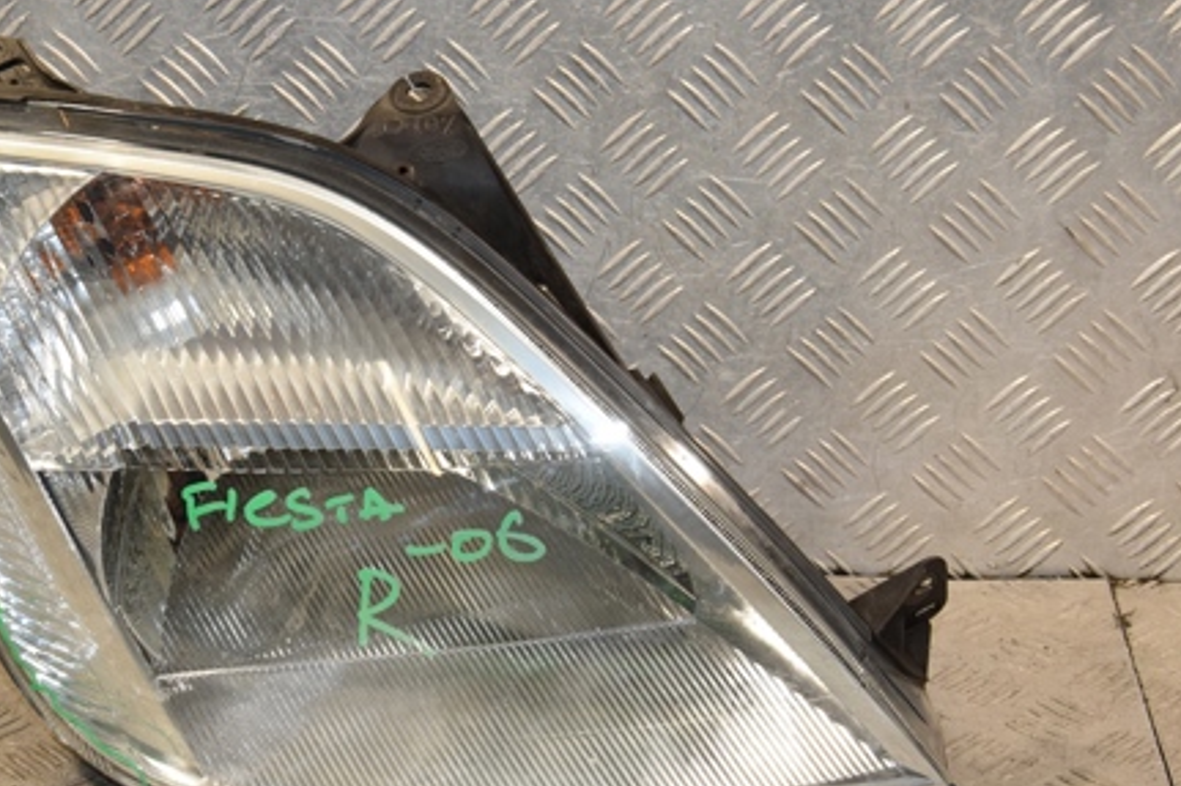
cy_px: 375
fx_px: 2918
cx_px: 430
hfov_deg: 22.8
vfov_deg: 15.3
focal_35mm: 89
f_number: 8
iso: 800
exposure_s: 1/200
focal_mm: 40
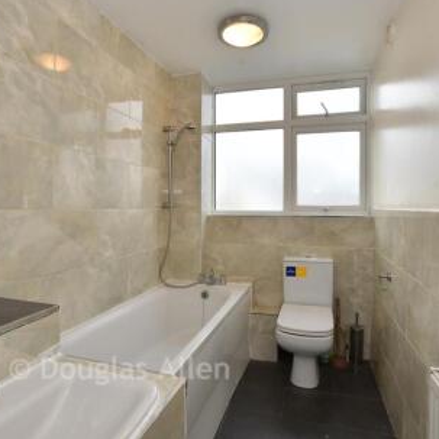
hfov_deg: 74.7
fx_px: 287
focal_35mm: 20
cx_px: 233
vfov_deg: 74.8
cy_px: 211
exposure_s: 1/15
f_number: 8
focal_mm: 10
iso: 160
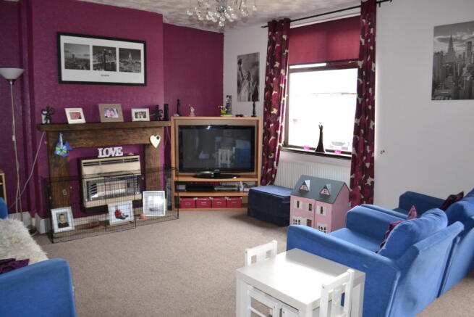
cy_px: 158
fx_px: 356
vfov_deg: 48.0
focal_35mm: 27
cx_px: 237
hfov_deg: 67.4
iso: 400
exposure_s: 1/60
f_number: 4
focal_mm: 18
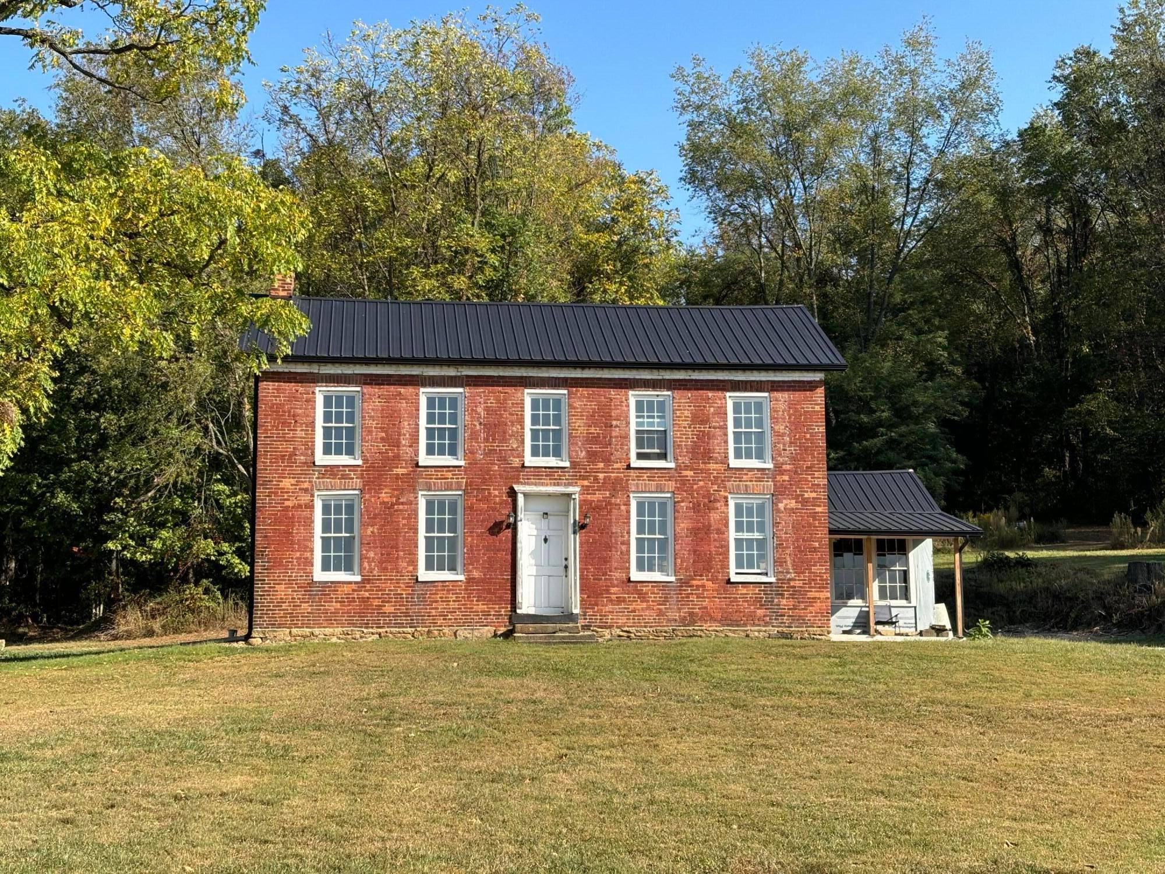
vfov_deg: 28.0
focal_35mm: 52
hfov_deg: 36.8
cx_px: 582
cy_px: 437
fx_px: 1750
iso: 40
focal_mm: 5.96
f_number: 1.6
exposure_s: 1/1381
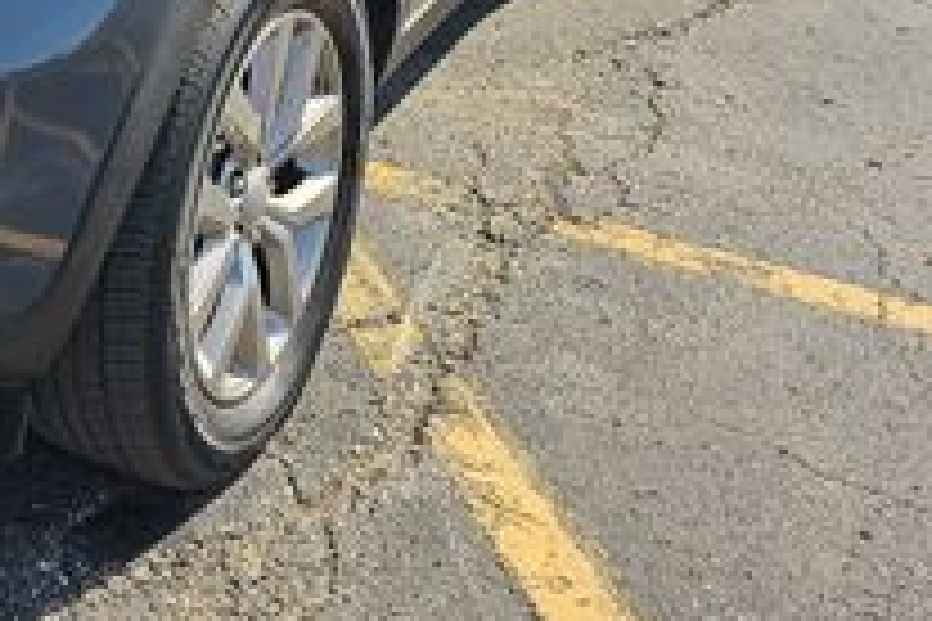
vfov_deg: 17.3
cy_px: -198
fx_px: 1916
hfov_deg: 25.0
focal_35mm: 74
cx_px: -149
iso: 10
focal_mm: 6.3
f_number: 1.7
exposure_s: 1/514
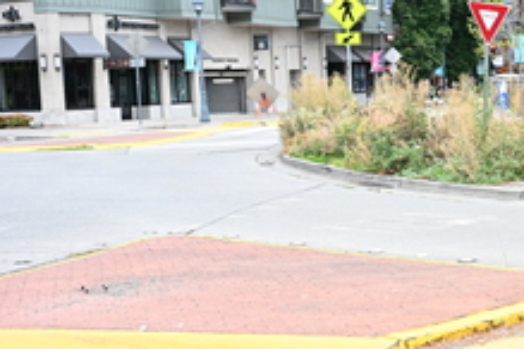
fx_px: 1226
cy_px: 166
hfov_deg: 22.5
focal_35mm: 84
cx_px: 598
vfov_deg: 16.2
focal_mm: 33.5
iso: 2000
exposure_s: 1/800
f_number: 4
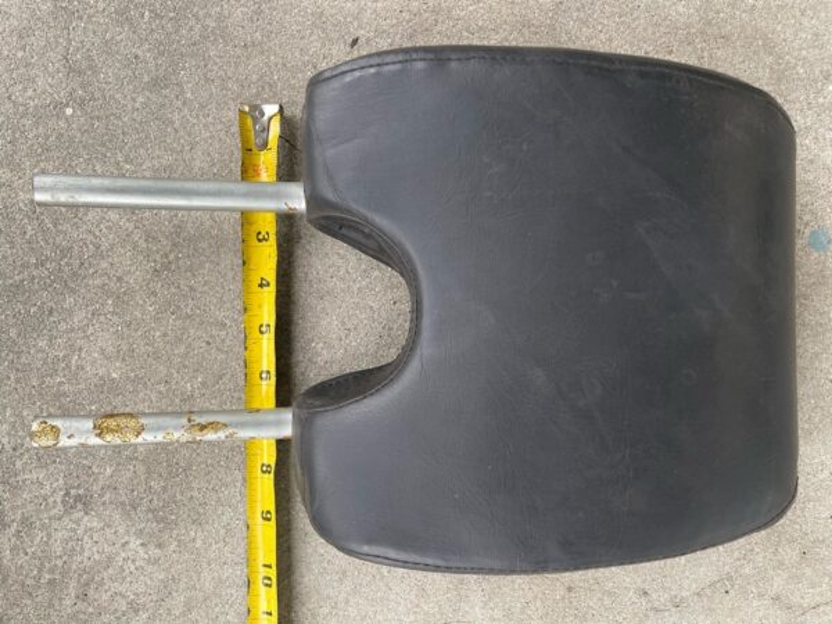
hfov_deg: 67.3
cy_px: 312
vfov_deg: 53.1
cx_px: 416
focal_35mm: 26
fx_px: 625
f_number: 1.6
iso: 125
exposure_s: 1/121
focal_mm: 5.1
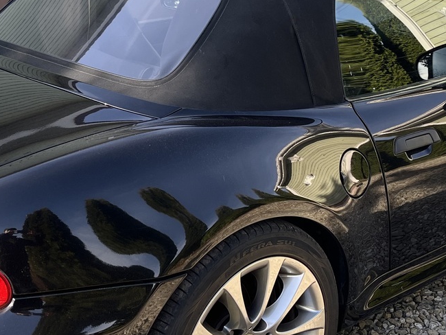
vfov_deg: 22.8
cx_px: 234
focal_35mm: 64
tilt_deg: -16.1
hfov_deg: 30.3
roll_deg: -0.1
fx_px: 825
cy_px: 112
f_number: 1.6
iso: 50
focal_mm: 5.1
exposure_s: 1/442
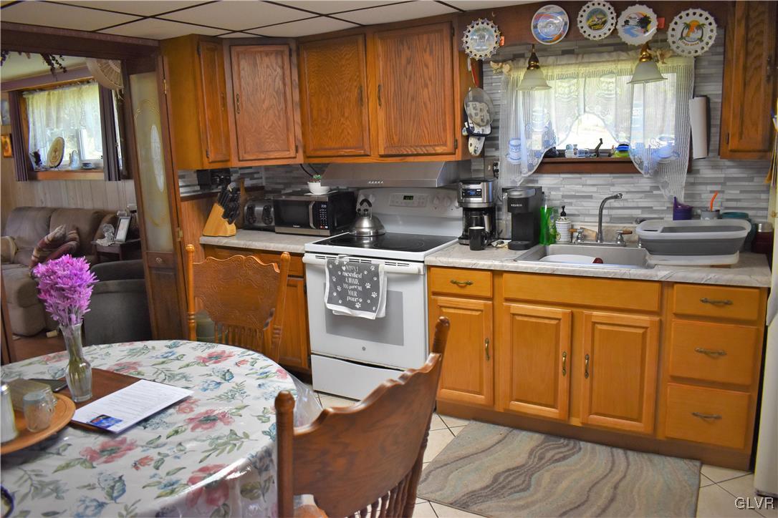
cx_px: 389
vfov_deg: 47.9
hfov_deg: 67.4
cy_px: 259
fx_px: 583
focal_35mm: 27
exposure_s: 1/200
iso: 800
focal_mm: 18
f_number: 3.5
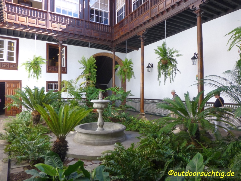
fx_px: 167
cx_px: 120
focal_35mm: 24
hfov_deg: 71.6
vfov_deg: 56.8
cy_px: 90
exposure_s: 1/100
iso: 100
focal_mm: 4.3
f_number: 3.3
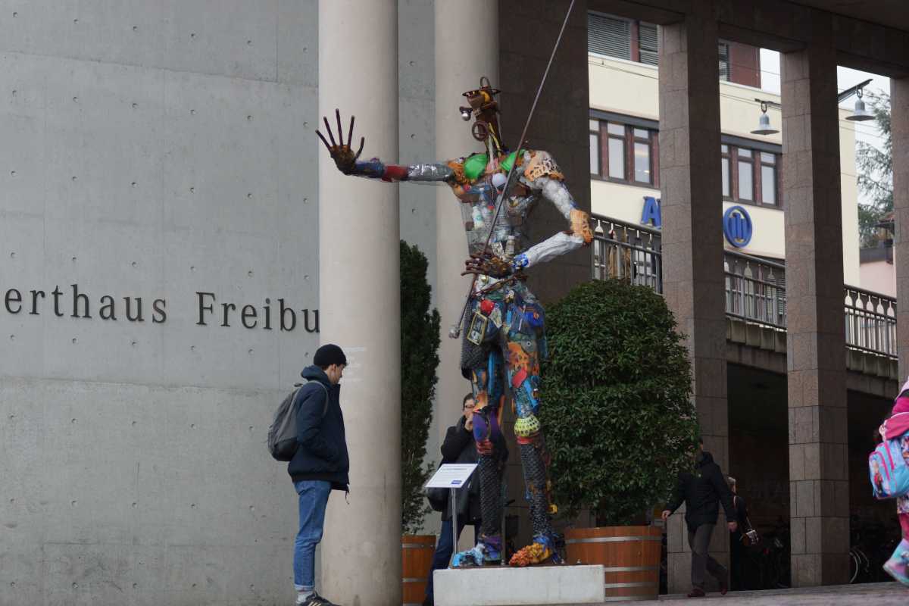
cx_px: 454
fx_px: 2651
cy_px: 303
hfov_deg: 19.5
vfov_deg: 13.0
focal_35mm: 105
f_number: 4
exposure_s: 1/160
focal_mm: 70
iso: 320
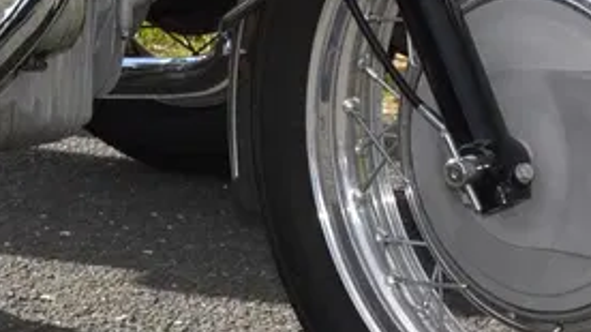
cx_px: 625
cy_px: -221
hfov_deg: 10.4
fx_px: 3211
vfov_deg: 5.8
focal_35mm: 205
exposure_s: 1/200
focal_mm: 30
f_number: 9
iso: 100
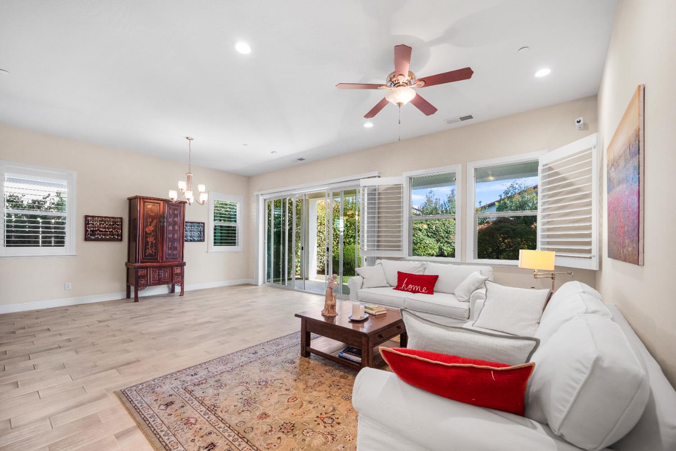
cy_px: 226
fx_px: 263
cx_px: 338
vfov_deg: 81.2
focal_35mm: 14
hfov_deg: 104.3
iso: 1250
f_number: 8
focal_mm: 14
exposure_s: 1/200
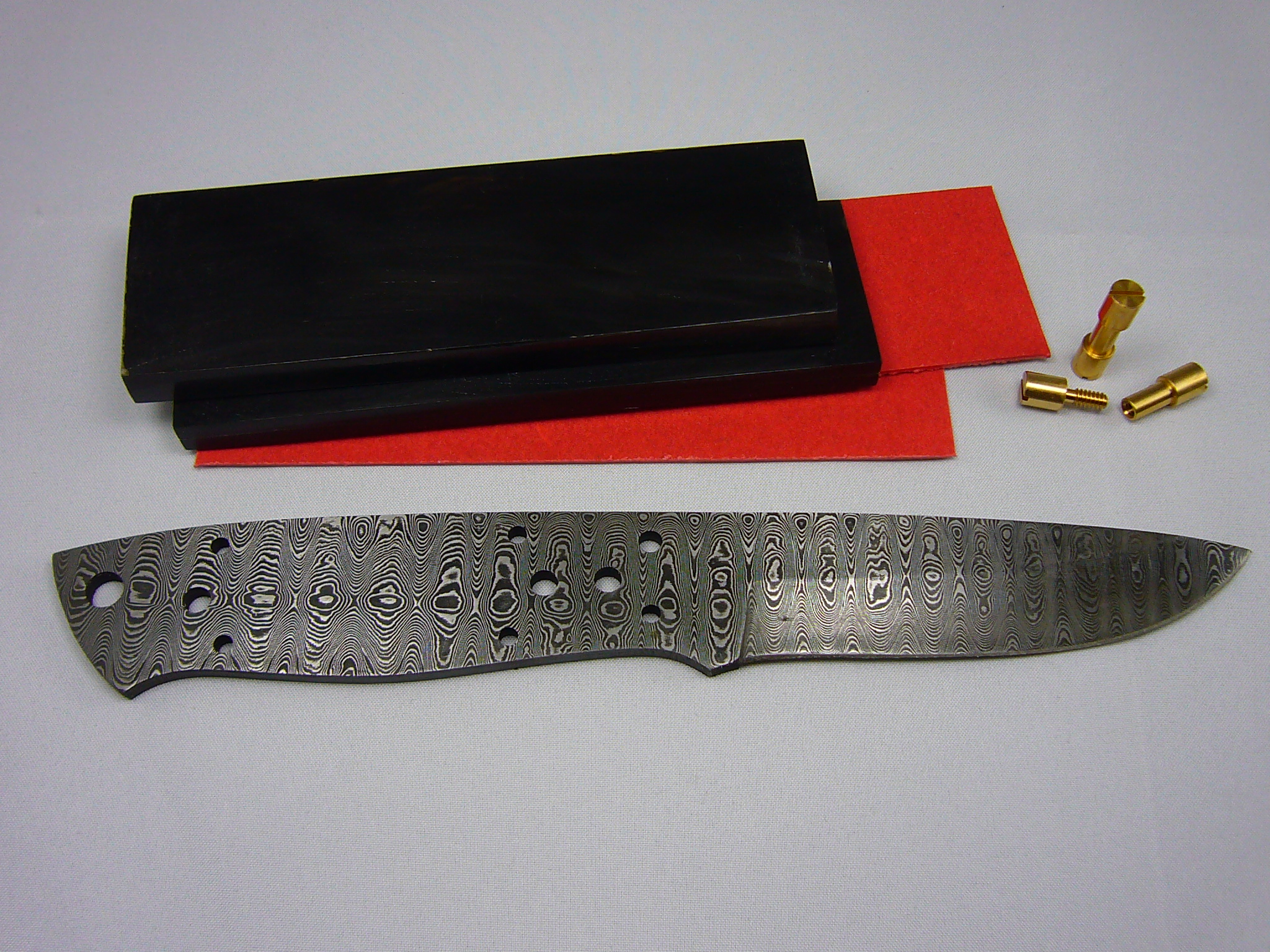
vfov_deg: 36.8
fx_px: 1431
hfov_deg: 47.9
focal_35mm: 39
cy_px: 476
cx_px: 635
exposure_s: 1/320
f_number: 2.8
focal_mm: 4.6
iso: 80
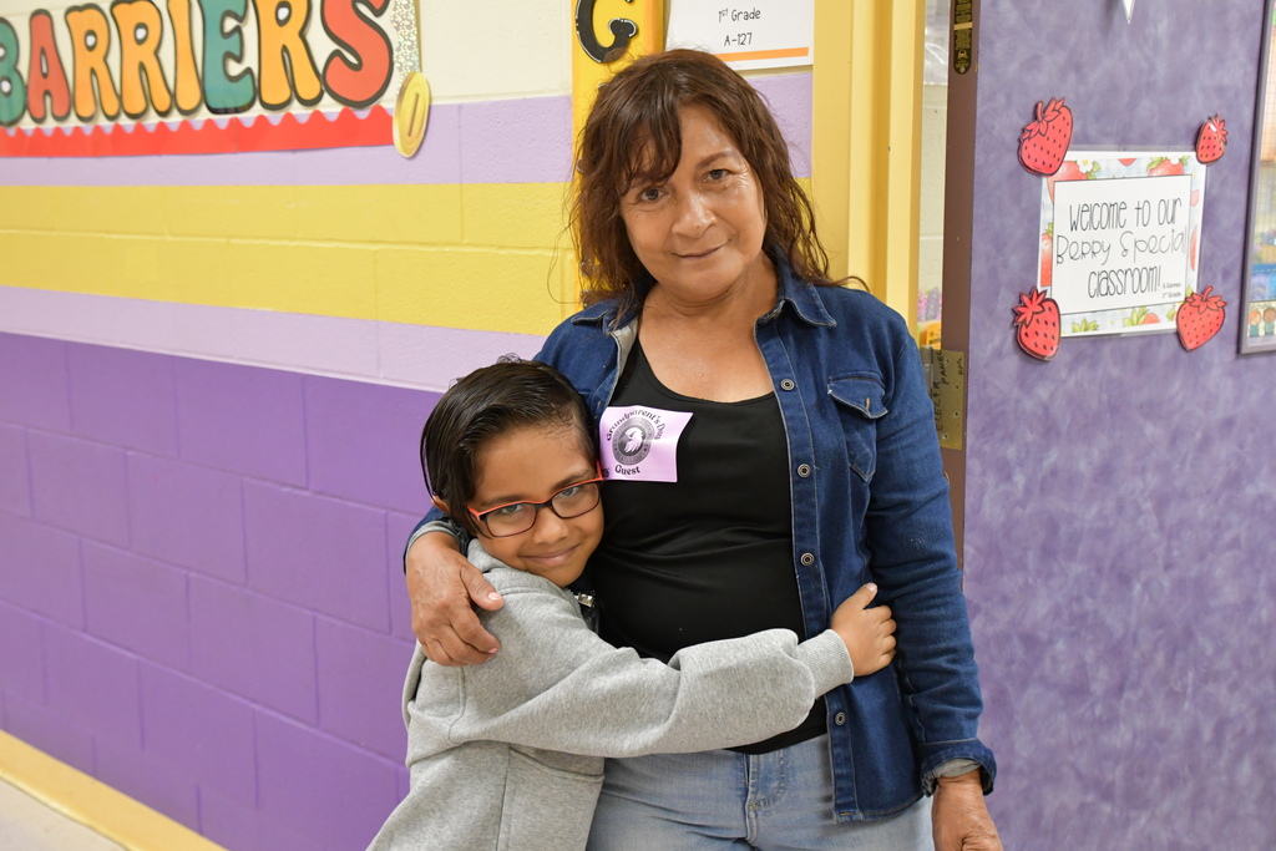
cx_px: 638
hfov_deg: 46.4
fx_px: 1489
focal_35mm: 42
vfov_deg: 31.9
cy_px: 426
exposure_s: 1/80
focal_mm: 28
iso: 2500
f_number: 4.5
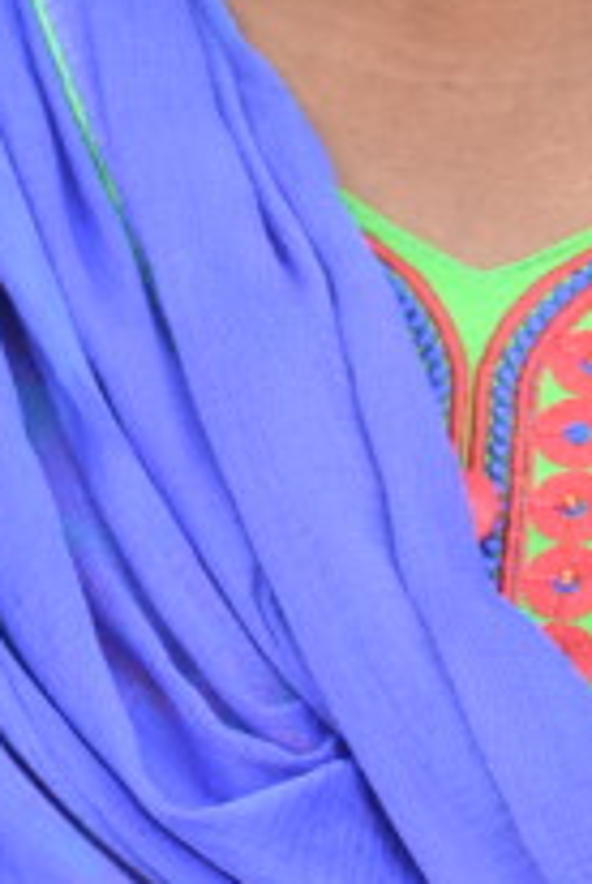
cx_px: 508
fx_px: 9513
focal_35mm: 387
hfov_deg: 3.6
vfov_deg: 5.3
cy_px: -26
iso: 400
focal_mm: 52
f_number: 8
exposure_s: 1/125
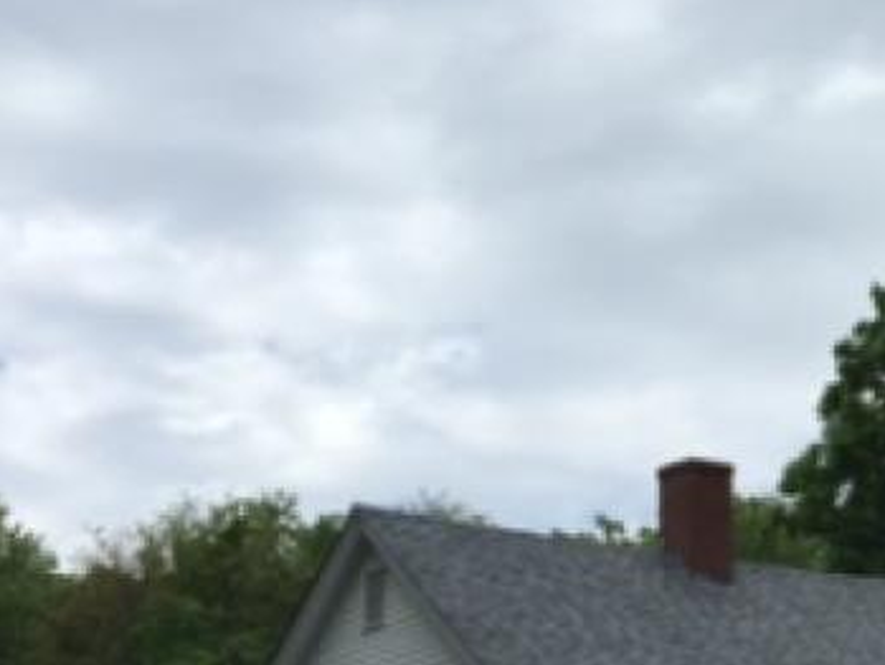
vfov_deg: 17.3
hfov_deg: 21.8
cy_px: 506
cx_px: 969
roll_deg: +1.2
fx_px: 2174
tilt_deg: +12.5
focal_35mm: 85
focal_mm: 4.15
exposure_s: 1/2475
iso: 32
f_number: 2.2
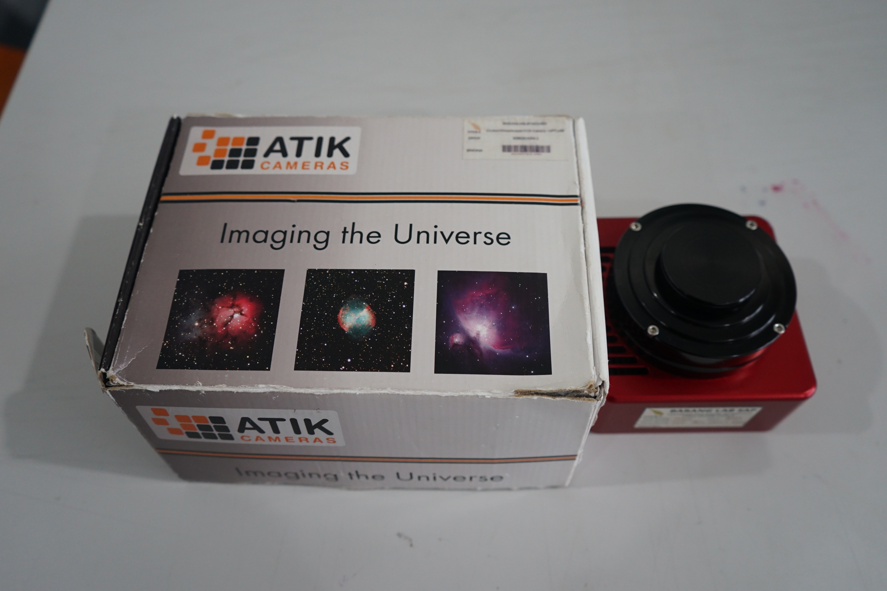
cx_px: 444
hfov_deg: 65.5
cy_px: 296
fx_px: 690
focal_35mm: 28
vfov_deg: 46.4
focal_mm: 28
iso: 1000
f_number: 4
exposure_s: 1/60
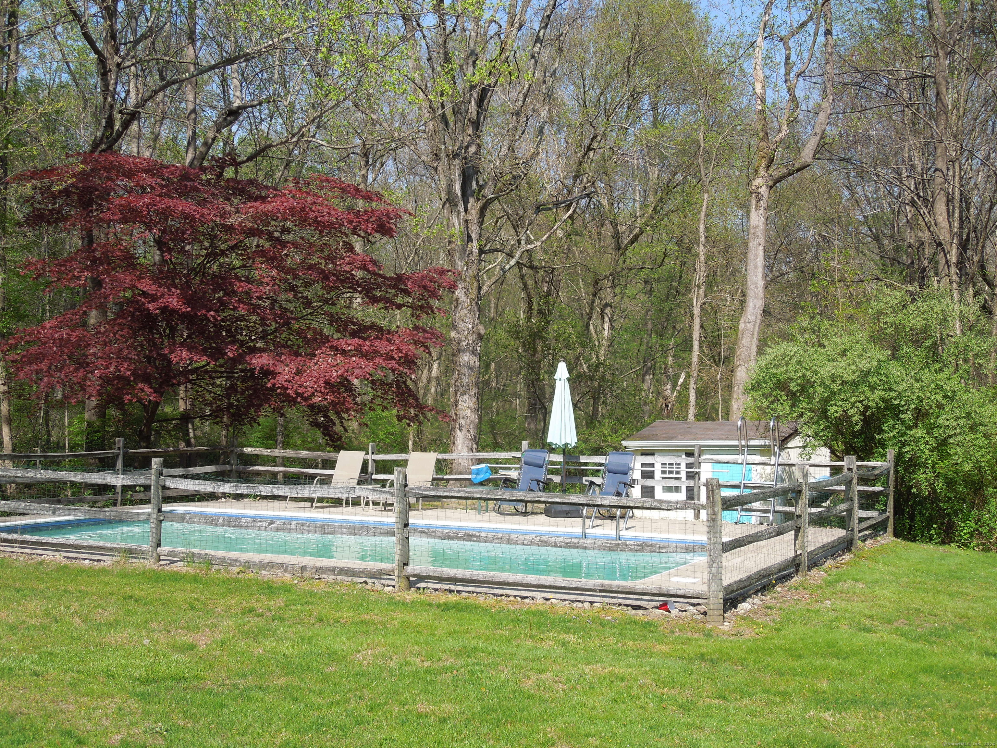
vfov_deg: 33.6
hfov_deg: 43.9
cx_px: 498
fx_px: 1238
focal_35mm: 43
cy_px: 374
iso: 100
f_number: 3.9
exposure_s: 1/500
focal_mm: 7.8
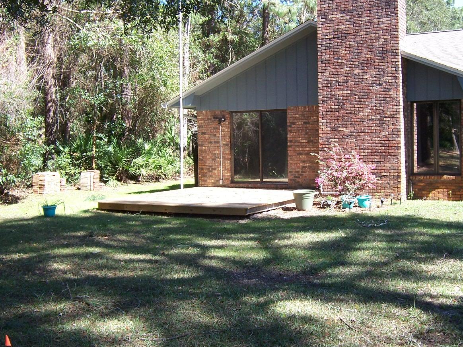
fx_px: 589
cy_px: 166
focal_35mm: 44
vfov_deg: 32.9
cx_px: 232
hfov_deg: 42.9
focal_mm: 5.5
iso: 80
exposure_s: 1/180
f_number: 3.4
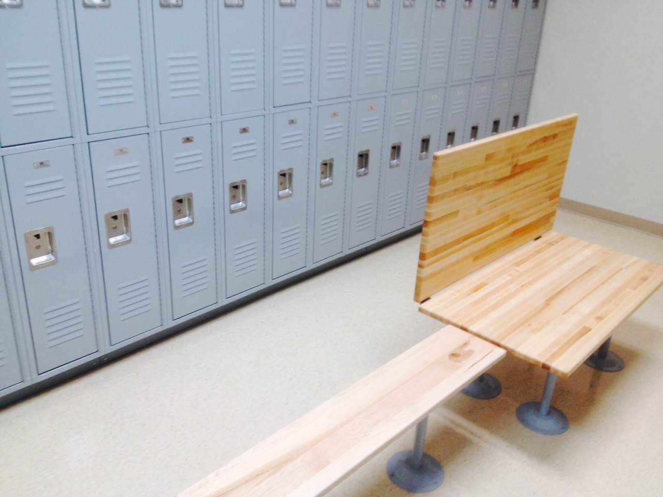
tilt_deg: -25.6
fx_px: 670
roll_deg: -2.7
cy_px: 248
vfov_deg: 40.7
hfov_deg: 52.6
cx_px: 332
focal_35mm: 35
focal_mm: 4.28
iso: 50
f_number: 2.4
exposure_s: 1/30
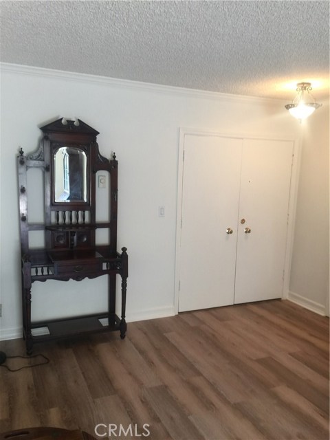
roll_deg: -1.9
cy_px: 220
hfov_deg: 48.2
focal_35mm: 29
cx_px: 165
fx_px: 369
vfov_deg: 61.7
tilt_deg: -4.8
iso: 32
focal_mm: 4.15
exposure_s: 1/15
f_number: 2.2
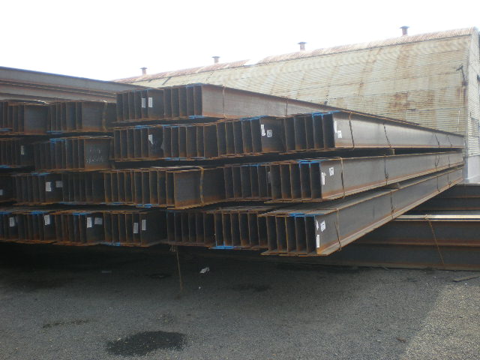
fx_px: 527
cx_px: 240
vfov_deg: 37.7
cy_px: 180
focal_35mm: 38
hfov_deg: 49.0
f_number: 3.1
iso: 50
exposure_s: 1/280
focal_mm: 6.3
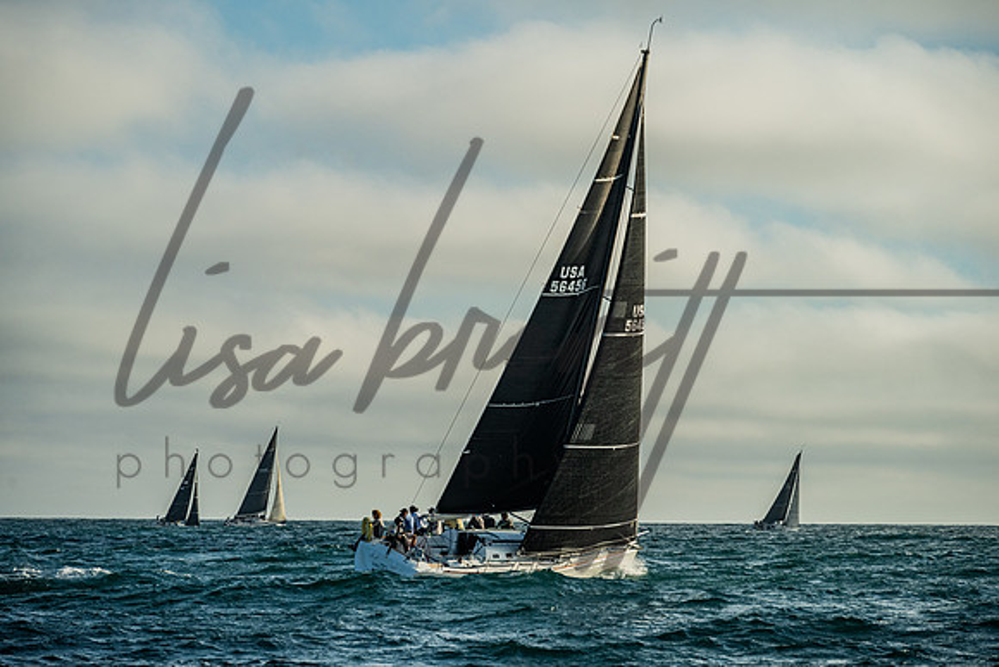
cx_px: 500
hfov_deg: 12.2
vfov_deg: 8.2
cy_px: 334
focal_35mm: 169
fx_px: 4677
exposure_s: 1/1000
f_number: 6.3
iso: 250
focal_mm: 155
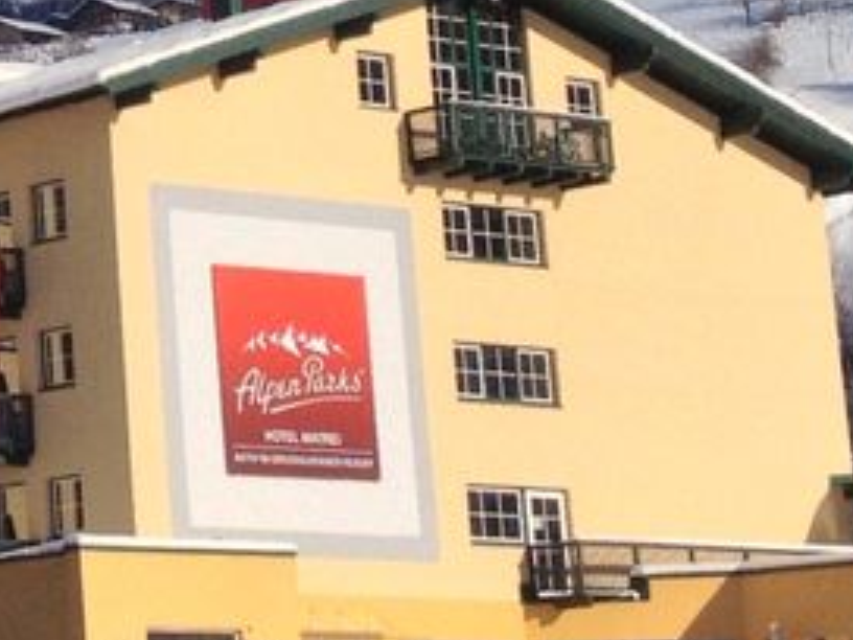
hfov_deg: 11.0
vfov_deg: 8.5
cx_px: -408
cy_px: -115
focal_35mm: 173
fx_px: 4263
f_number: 2.4
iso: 50
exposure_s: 1/3953
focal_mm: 4.28
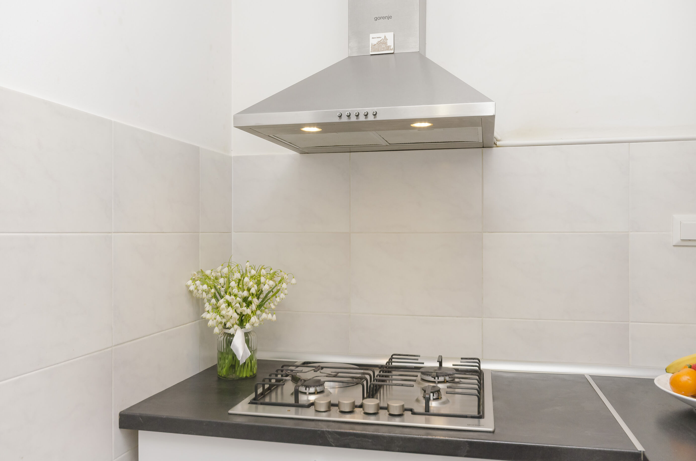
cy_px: 230
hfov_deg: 62.0
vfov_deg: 43.4
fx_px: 579
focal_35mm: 30
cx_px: 348
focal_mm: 20
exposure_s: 1/125
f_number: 8
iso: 200
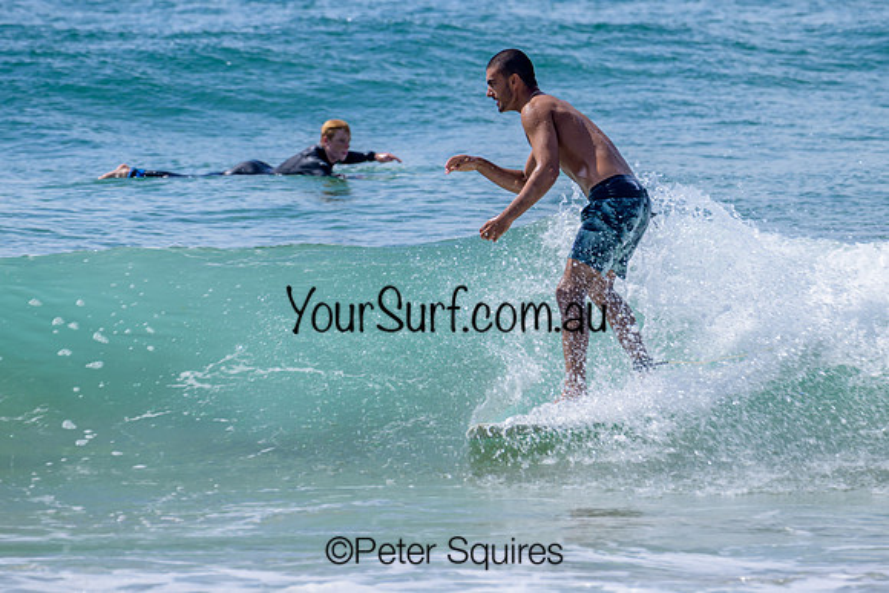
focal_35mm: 647
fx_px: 15974
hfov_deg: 3.2
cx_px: 466
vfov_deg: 2.1
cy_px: 290
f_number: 10
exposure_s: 1/250
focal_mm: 510
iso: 100
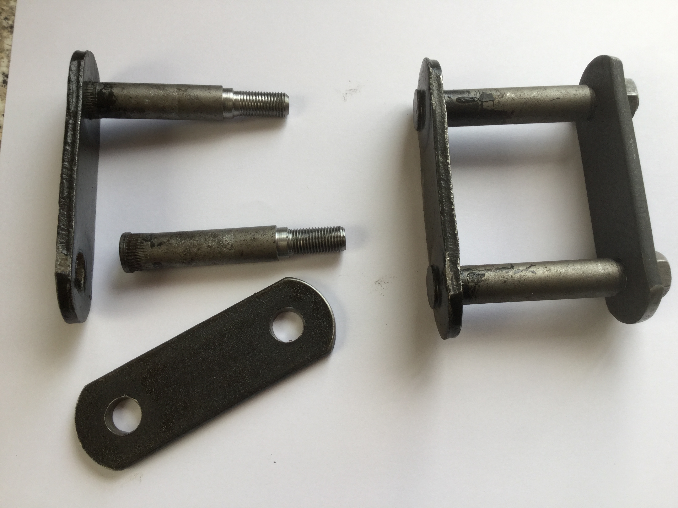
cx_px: 339
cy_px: 254
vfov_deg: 45.4
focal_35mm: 31
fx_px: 607
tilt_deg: -76.2
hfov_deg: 58.4
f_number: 2.4
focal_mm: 3.3
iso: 25
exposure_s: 1/50
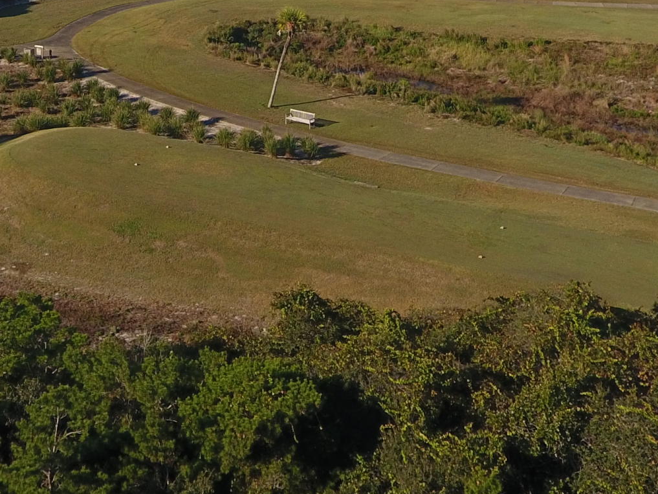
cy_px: -149
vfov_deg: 22.2
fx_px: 1122
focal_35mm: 59
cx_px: 173
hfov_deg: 32.2
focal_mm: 3.61
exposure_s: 1/914
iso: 100
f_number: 2.8
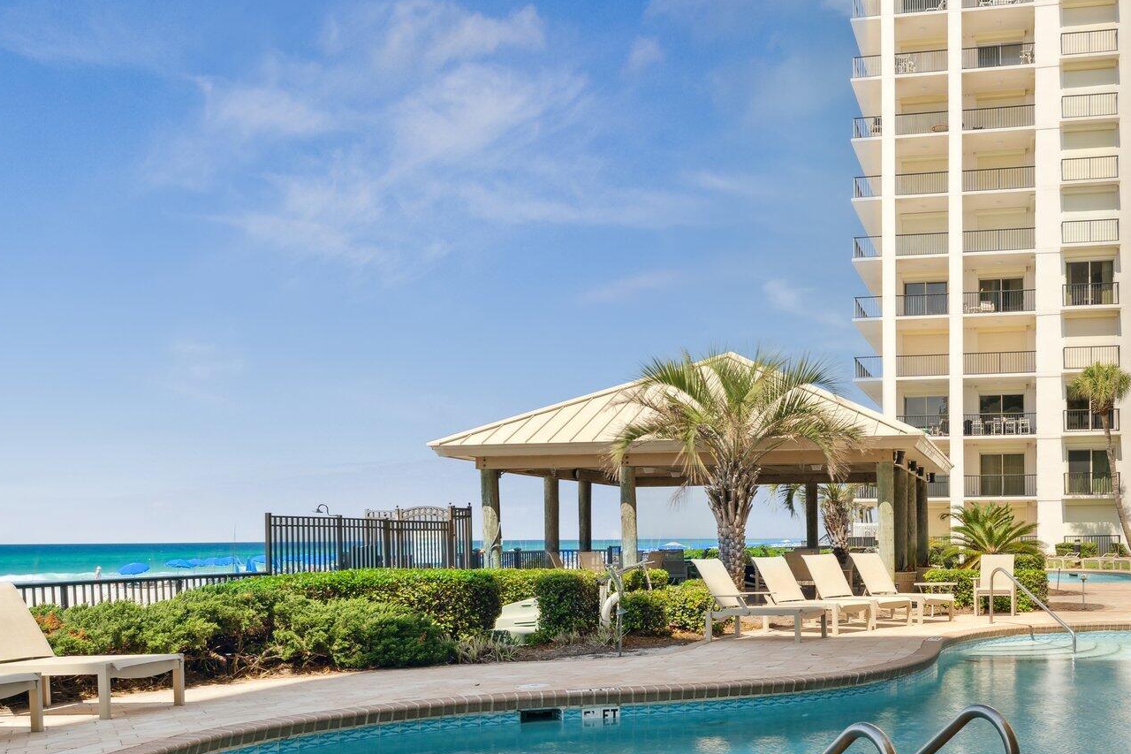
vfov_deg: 39.0
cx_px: 837
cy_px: 530
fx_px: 1045
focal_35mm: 33
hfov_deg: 54.4
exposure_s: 1/125
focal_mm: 20.8
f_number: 9
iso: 100
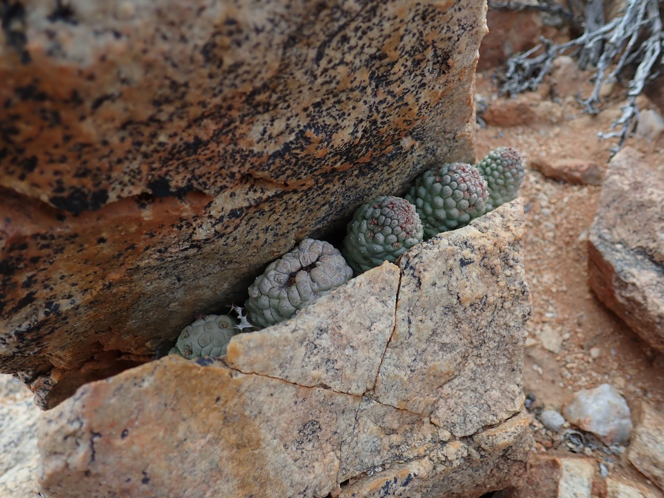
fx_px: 575
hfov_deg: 60.0
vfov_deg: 46.8
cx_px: 332
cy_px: 249
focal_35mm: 30
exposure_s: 1/80
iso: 100
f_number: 2.3
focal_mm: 5.5
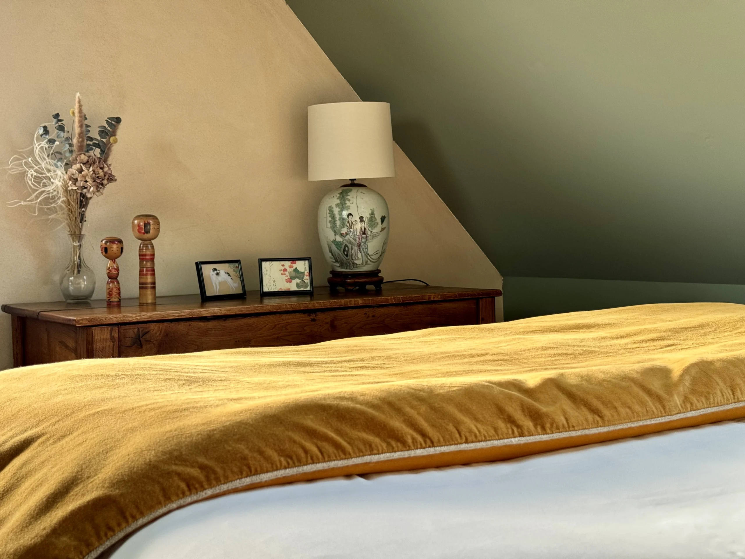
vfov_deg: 30.3
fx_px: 1033
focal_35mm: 48
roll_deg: +1.2
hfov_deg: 39.7
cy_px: 280
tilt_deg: -2.9
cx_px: 372
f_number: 1.78
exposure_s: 1/121
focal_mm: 6.76
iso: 80
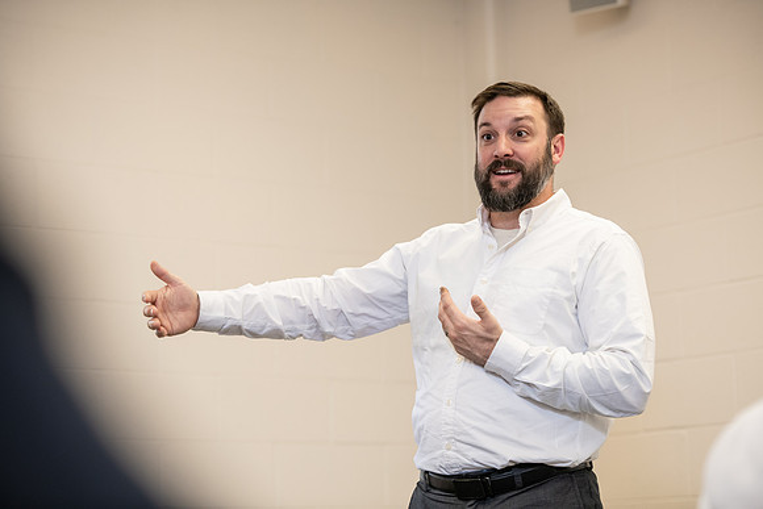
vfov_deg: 13.4
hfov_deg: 20.0
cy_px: 254
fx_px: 2162
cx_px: 382
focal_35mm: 102
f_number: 3.2
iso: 800
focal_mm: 102
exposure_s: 1/200
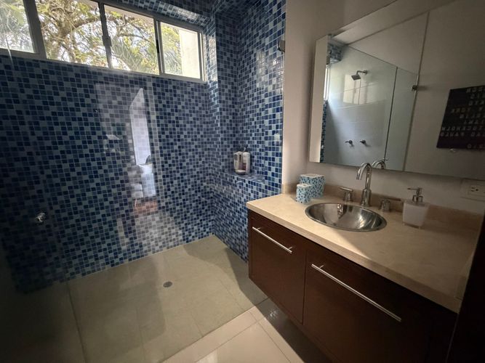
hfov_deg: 102.1
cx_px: 242
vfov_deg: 85.7
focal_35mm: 14
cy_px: 182
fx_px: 196
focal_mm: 2.22
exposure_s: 1/30
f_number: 2.2
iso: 1250
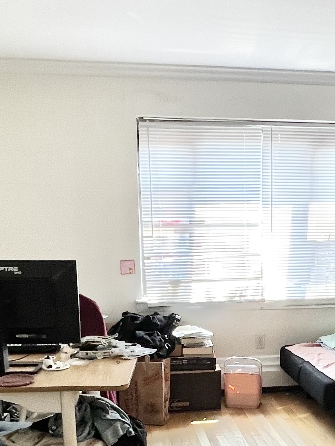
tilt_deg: -14.6
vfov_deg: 39.2
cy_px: 374
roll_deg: -1.4
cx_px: 234
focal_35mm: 46
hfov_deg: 31.2
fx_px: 593
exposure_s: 1/120
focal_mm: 1.57
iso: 100
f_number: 1.8
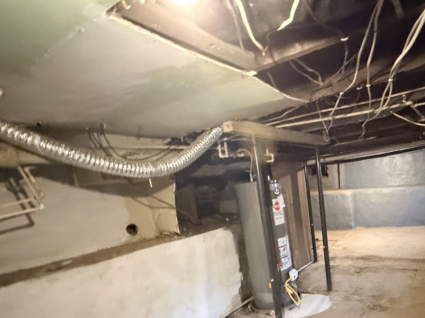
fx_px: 282
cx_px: 313
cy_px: 242
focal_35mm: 23
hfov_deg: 69.6
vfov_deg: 55.7
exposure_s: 1/40
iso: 1250
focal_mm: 2.22
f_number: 2.2
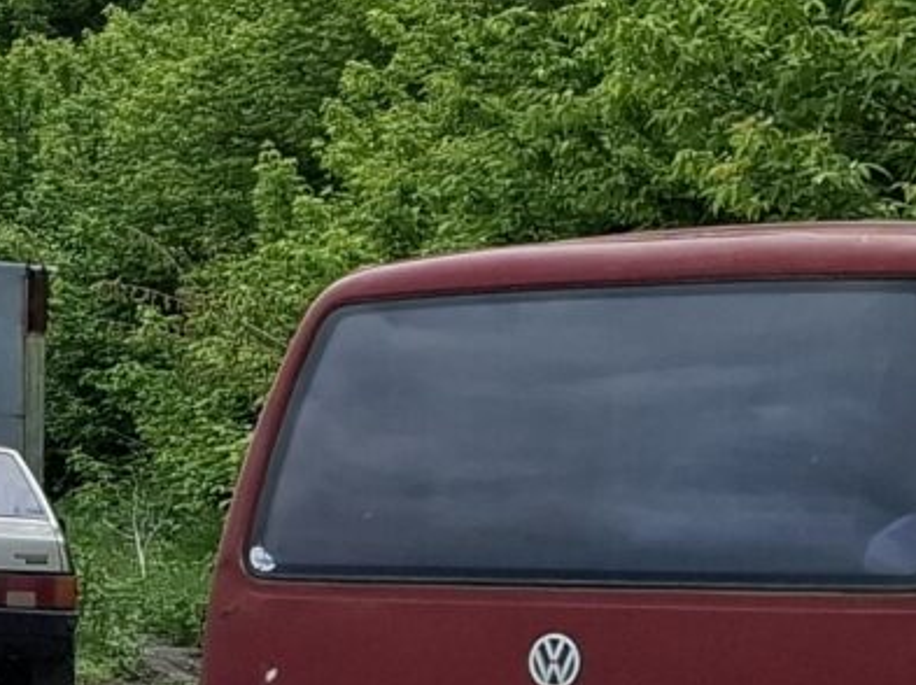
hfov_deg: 11.9
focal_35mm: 150
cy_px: 354
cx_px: -851
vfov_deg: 9.9
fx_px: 3966
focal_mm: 5.54
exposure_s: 1/3058
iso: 50
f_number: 1.8
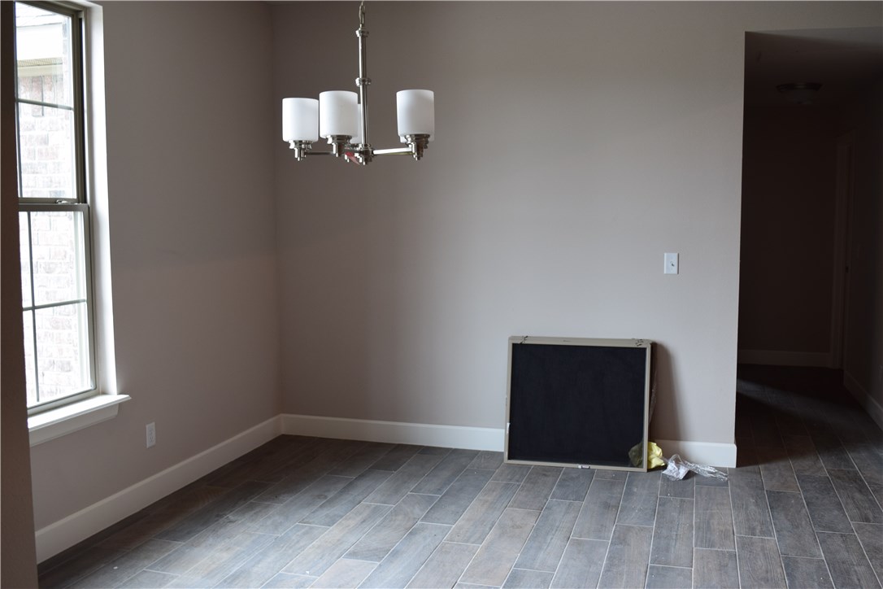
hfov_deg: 53.1
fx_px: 883
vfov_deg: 36.9
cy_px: 294
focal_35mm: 36
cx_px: 442
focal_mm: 24
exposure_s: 1/20
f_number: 6.3
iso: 400
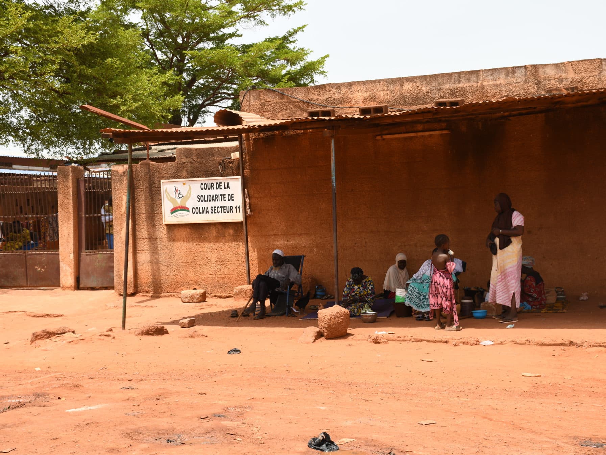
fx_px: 980
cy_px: 224
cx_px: 330
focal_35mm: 56
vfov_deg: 26.1
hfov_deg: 34.3
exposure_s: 1/200
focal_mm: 34
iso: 100
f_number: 7.1
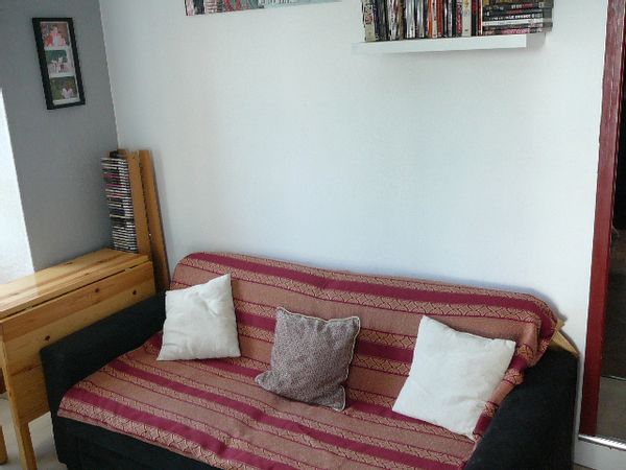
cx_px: 313
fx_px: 633
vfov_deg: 40.7
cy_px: 235
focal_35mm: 35
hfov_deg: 52.6
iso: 125
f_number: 2.8
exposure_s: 1/20
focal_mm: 5.2
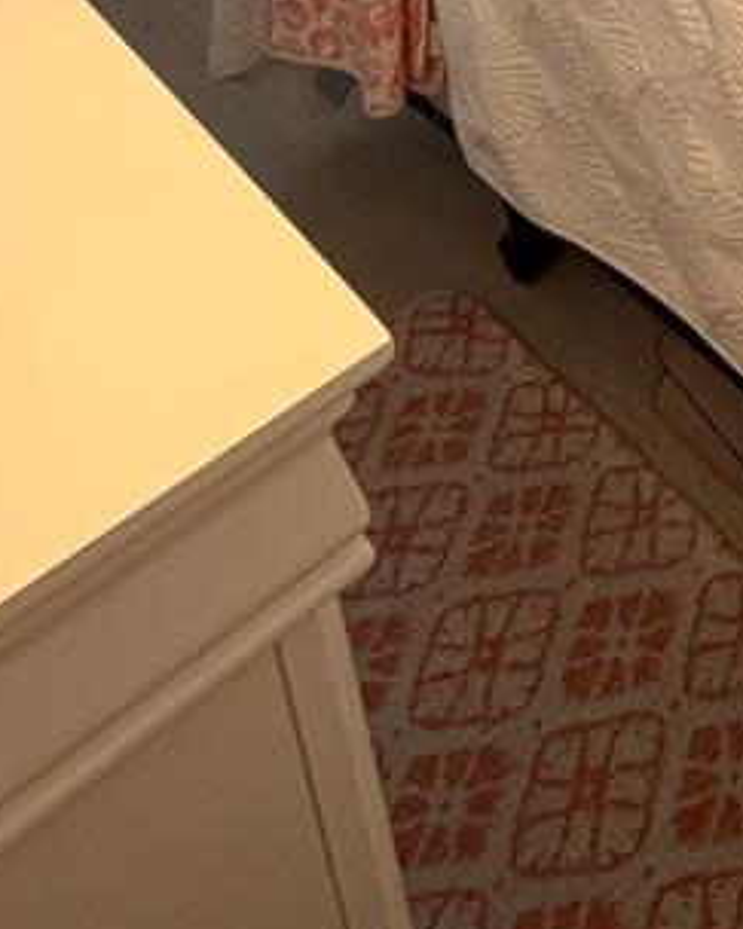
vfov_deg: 25.4
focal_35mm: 54
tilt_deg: -15.0
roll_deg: +5.3
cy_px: -492
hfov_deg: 25.5
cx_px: 865
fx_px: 1485
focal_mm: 2.22
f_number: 2.2
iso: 160
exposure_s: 1/120
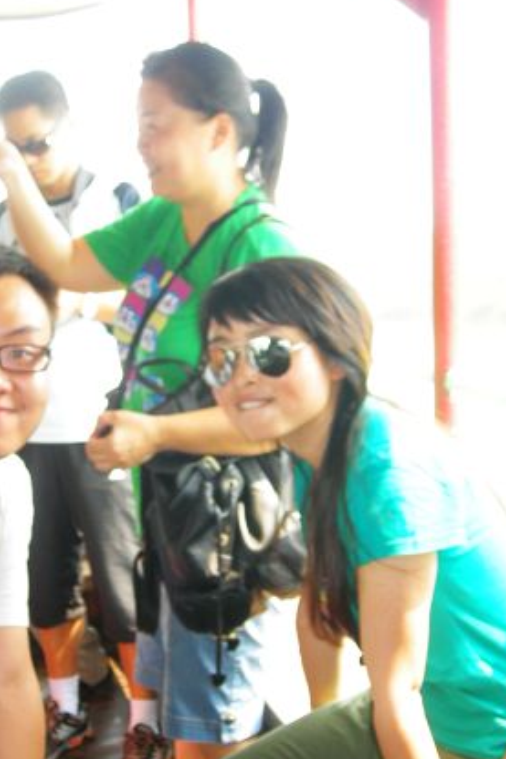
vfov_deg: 35.2
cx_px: 142
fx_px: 1182
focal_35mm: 56
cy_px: 525
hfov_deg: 24.0
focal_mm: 5.7
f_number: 2.8
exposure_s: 1/61.7
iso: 50
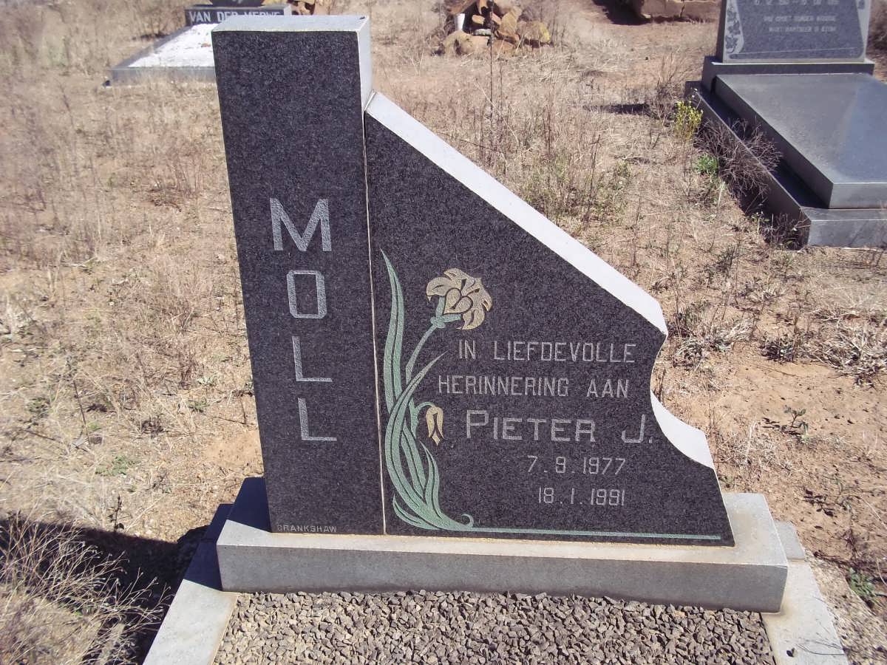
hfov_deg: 51.4
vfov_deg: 39.7
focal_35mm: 36
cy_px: 332
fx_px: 922
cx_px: 444
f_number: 8
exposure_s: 1/160
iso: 80
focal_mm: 6.5
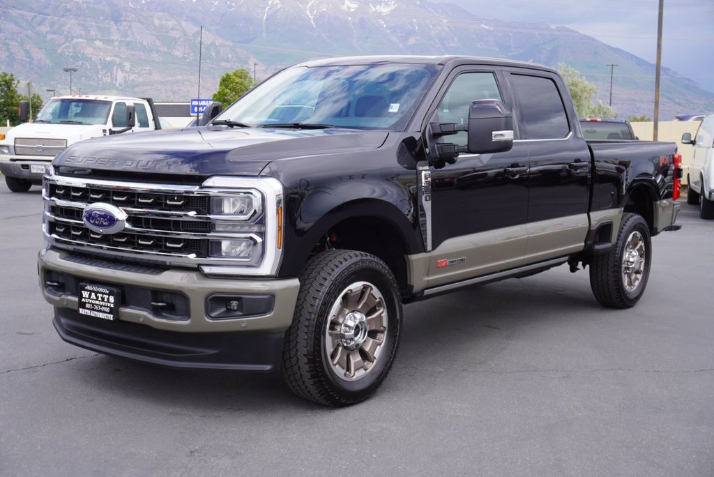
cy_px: 238
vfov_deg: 29.9
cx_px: 357
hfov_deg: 43.6
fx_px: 893
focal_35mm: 45
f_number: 8
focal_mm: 30
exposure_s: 1/100
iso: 100
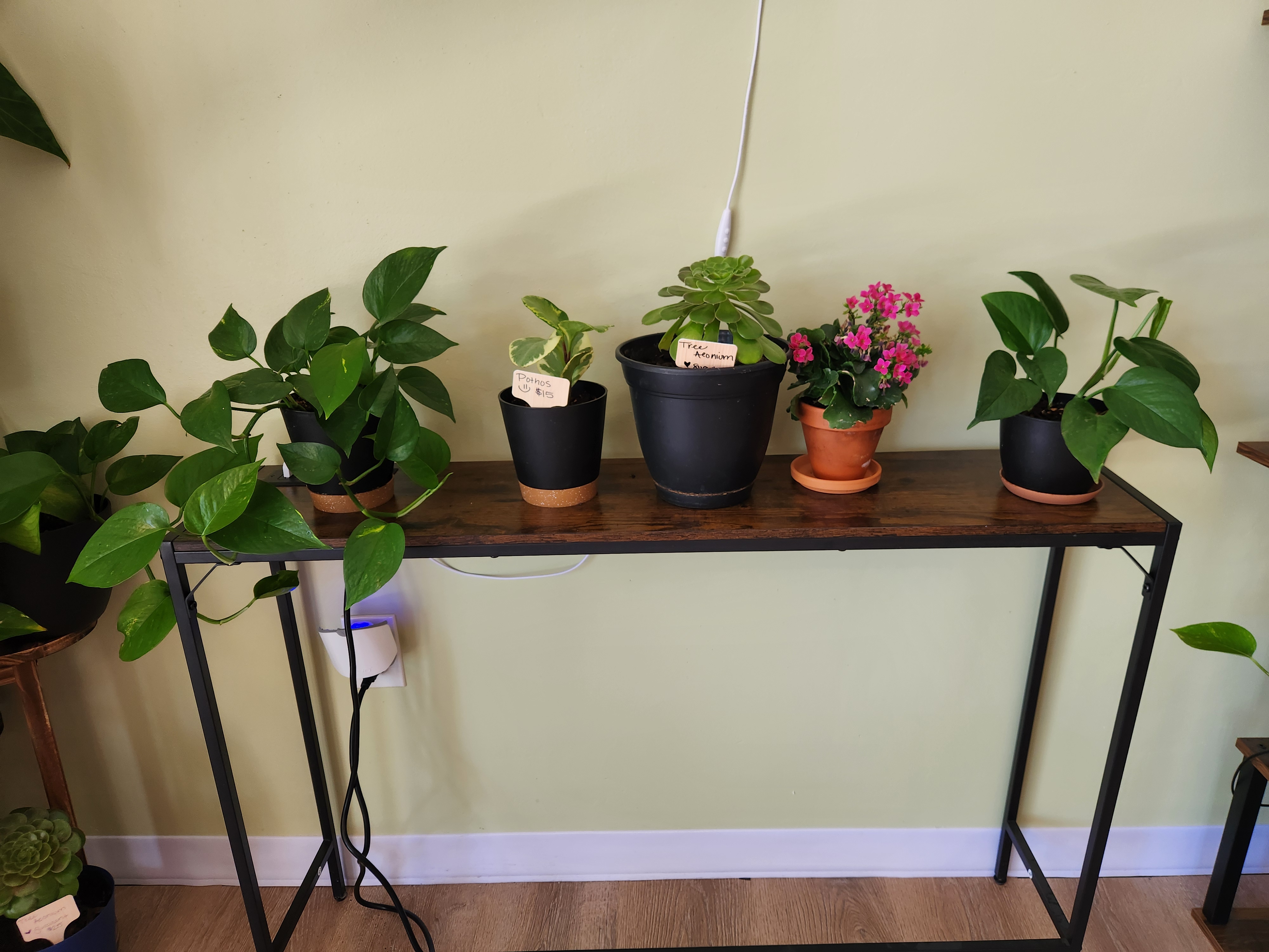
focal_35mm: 23
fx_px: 843
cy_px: 476
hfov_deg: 73.9
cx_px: 634
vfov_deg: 58.9
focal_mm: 5.4
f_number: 1.8
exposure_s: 1/180
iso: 125
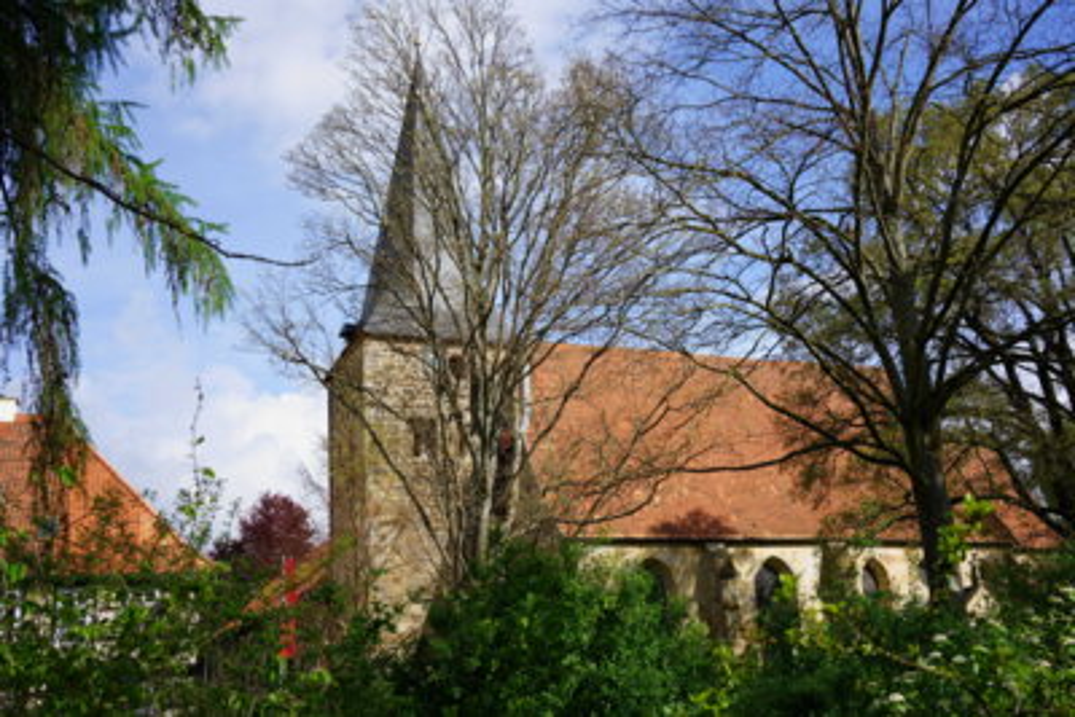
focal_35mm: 35
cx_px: 538
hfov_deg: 54.4
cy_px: 358
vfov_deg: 37.9
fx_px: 1045
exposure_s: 1/250
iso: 100
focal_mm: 35
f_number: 7.1
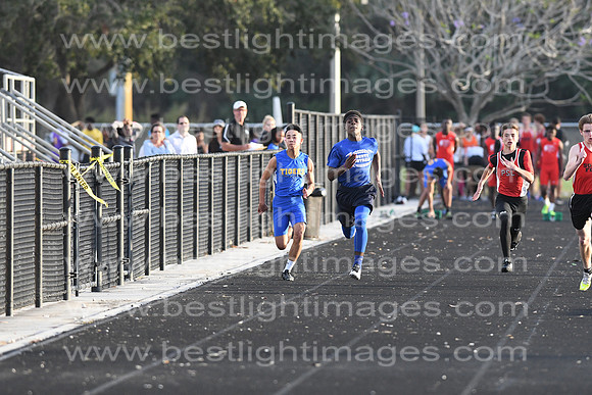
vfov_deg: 3.1
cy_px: 198
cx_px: 296
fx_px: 7401
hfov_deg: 4.6
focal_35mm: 450
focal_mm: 300
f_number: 4
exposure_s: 1/2000
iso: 2000
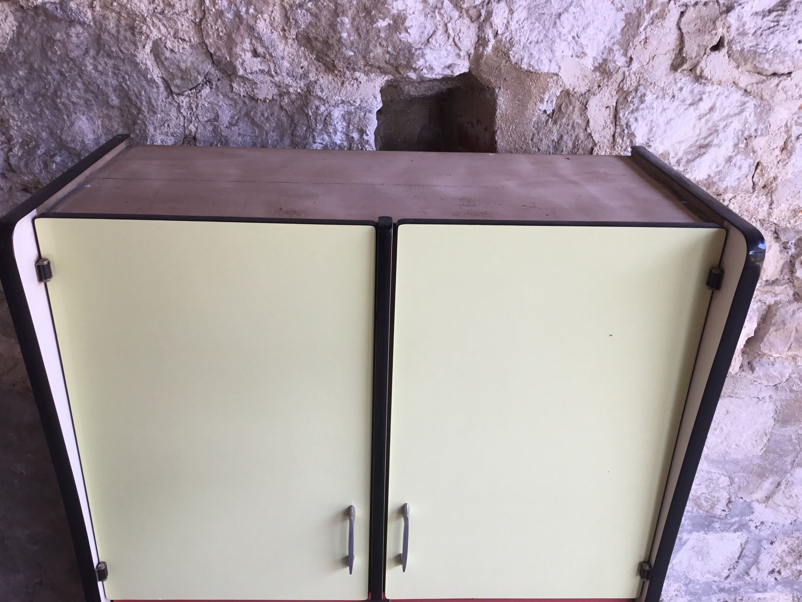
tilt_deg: -25.7
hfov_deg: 58.4
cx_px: 401
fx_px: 718
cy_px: 301
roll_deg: -1.3
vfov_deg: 45.4
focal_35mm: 31
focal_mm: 3.3
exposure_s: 1/50
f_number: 2.4
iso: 32
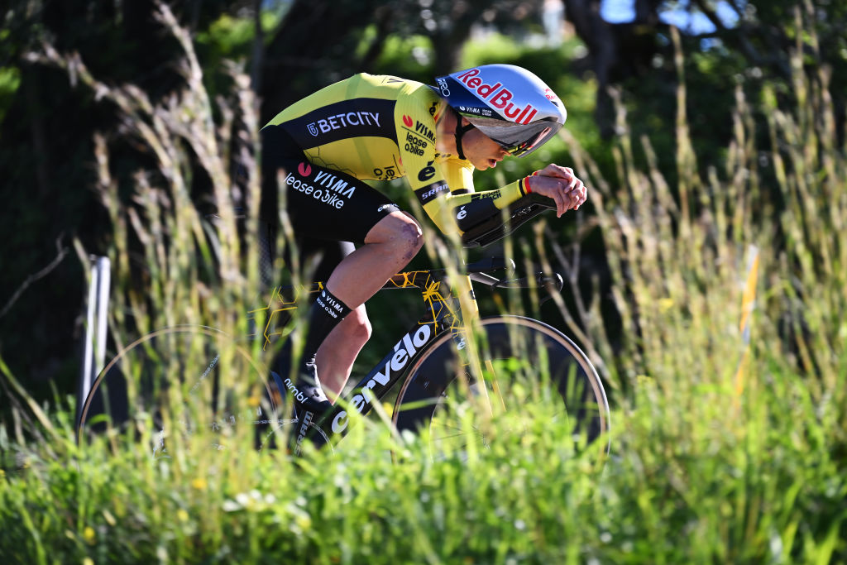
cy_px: 282
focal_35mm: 175
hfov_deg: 11.7
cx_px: 424
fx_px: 4118
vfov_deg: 7.8
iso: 200
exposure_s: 1/1000
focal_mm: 175
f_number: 3.5
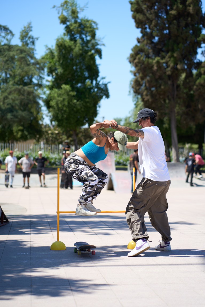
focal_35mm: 85
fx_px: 726
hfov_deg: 16.1
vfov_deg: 23.9
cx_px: 102
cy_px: 154
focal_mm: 85
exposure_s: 1/1250
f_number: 2.8
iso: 100
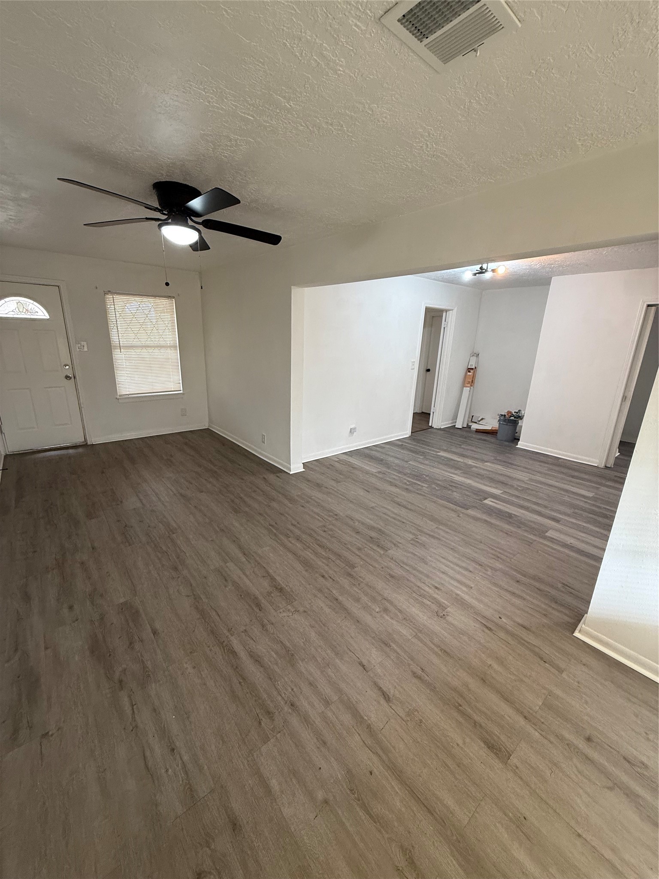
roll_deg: -2.2
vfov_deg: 102.1
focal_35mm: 14
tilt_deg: -15.6
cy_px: 440
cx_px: 330
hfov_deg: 85.7
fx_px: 355
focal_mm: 2.22
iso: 200
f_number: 2.2
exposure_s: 1/60
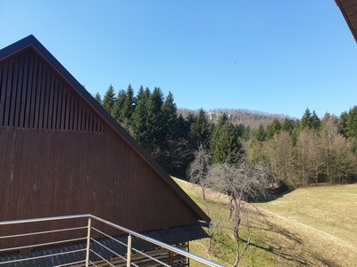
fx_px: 268
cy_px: 134
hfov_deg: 67.3
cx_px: 178
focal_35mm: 26
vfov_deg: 53.1
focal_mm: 4.3
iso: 50
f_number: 2.4
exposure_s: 1/686
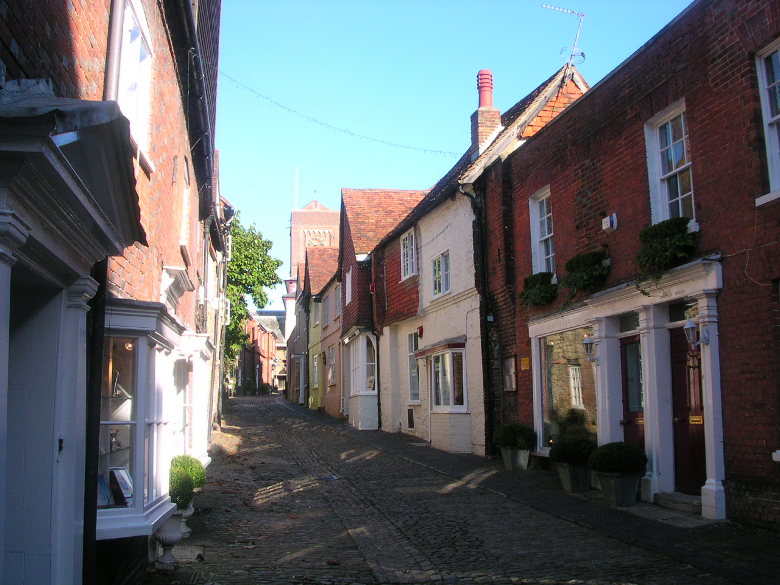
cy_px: 292
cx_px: 390
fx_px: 834
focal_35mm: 37
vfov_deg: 38.7
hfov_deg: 50.1
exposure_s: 1/147
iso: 100
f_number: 4.5
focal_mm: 5.6
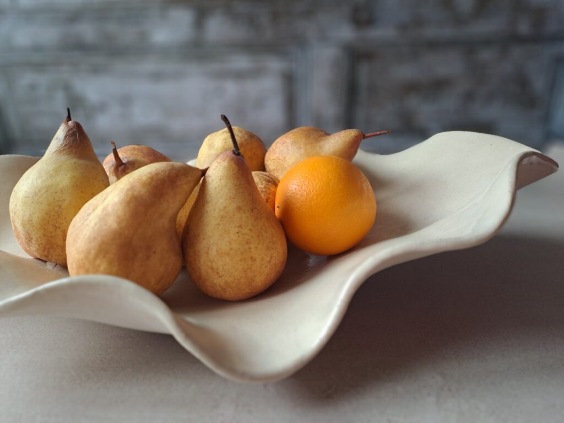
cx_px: 282
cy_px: 212
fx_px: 407
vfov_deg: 54.9
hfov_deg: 69.4
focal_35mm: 25
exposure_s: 1/50
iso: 100
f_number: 1.8
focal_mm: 4.65
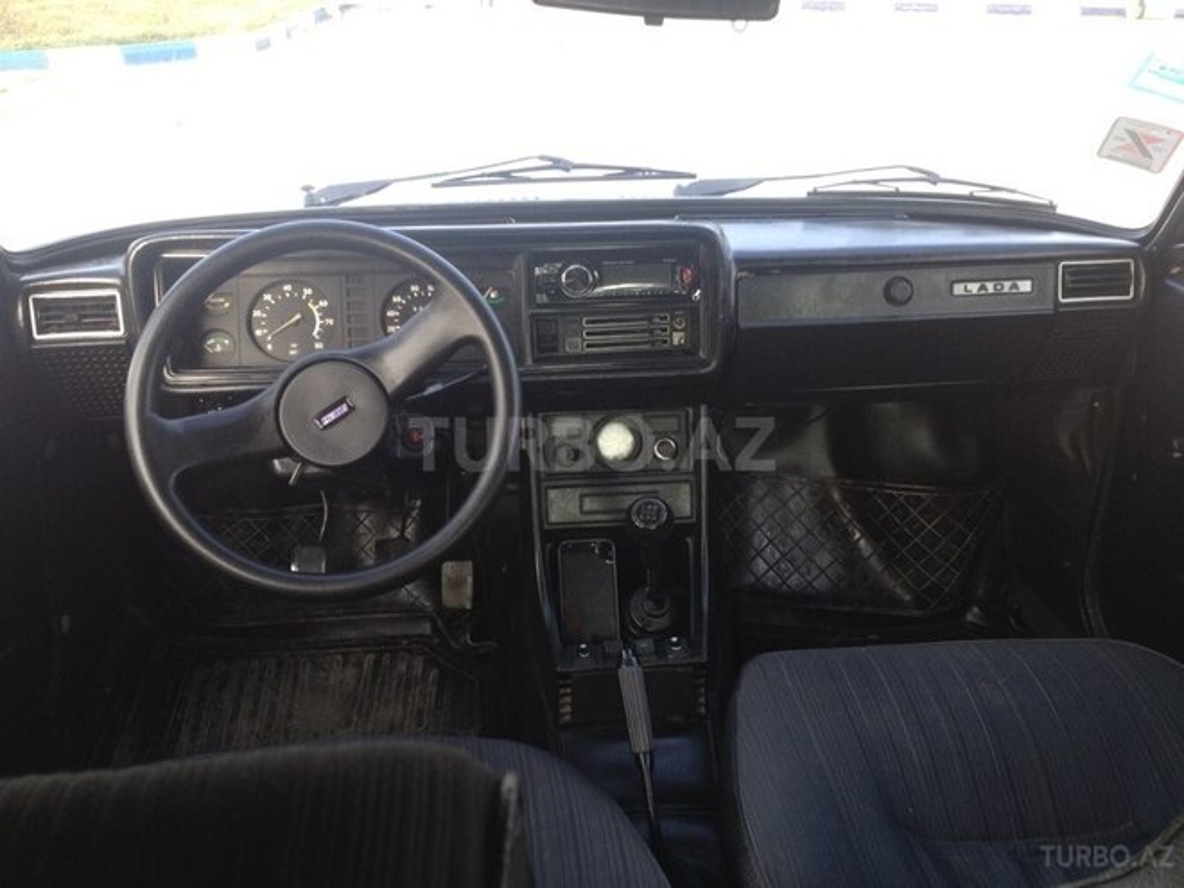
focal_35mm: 35
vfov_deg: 40.7
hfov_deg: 52.6
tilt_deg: -29.1
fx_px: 1197
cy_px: 444
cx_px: 592
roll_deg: -0.3
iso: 64
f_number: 2.4
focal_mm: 4.28
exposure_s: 1/120
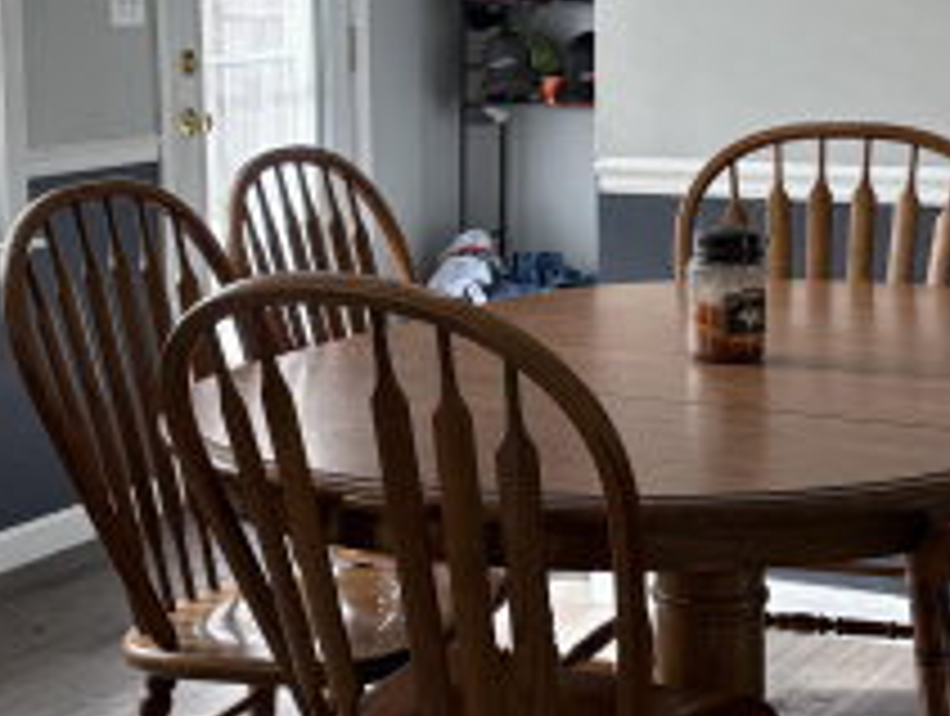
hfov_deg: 23.8
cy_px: 189
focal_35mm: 82
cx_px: 398
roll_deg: +1.2
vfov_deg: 17.9
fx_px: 2254
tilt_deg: -5.4
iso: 64
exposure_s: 1/165
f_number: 1.6
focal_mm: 5.96
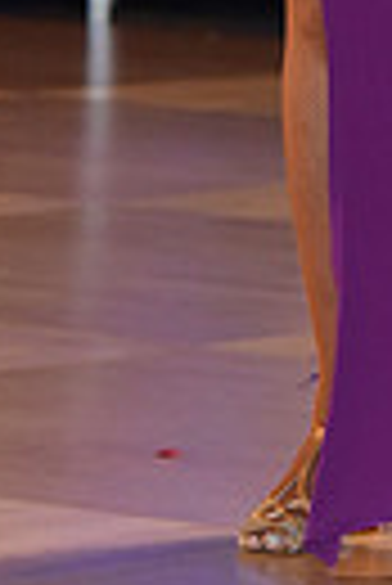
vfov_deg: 3.8
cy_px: -410
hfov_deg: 2.5
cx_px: 376
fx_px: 8877
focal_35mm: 545
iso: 2000
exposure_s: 1/400
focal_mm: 122
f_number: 5
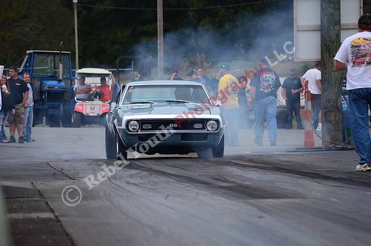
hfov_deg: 6.9
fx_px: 3085
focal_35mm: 300
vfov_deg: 4.6
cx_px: 186
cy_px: 123
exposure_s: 1/2500
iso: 1000
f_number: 6.3
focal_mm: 200
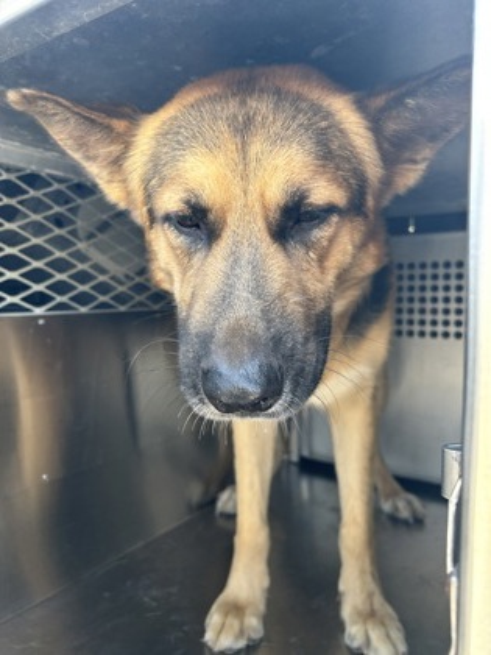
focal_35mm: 26
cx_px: 246
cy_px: 328
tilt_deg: -1.3
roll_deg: +1.6
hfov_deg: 53.1
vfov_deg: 67.3
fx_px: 492
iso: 64
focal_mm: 5.7
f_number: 1.5
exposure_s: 1/121
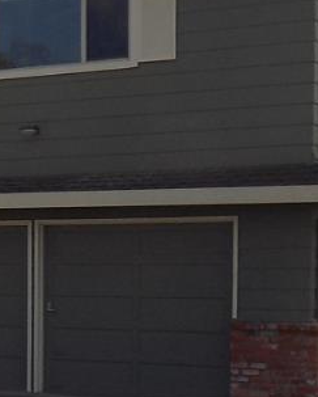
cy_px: 344
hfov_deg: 12.6
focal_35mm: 111
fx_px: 1304
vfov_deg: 17.1
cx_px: -267
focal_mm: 4
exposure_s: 1/160
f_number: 9.9
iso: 80
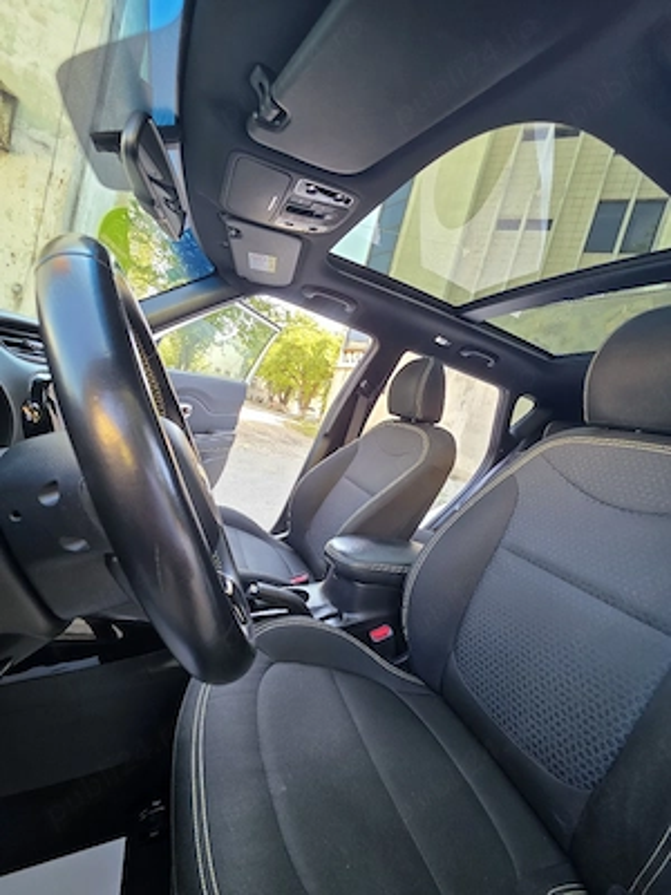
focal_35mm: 13
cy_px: 448
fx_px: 336
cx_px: 336
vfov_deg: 106.2
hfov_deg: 89.9
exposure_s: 1/101
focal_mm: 2.2
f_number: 1.9
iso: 125
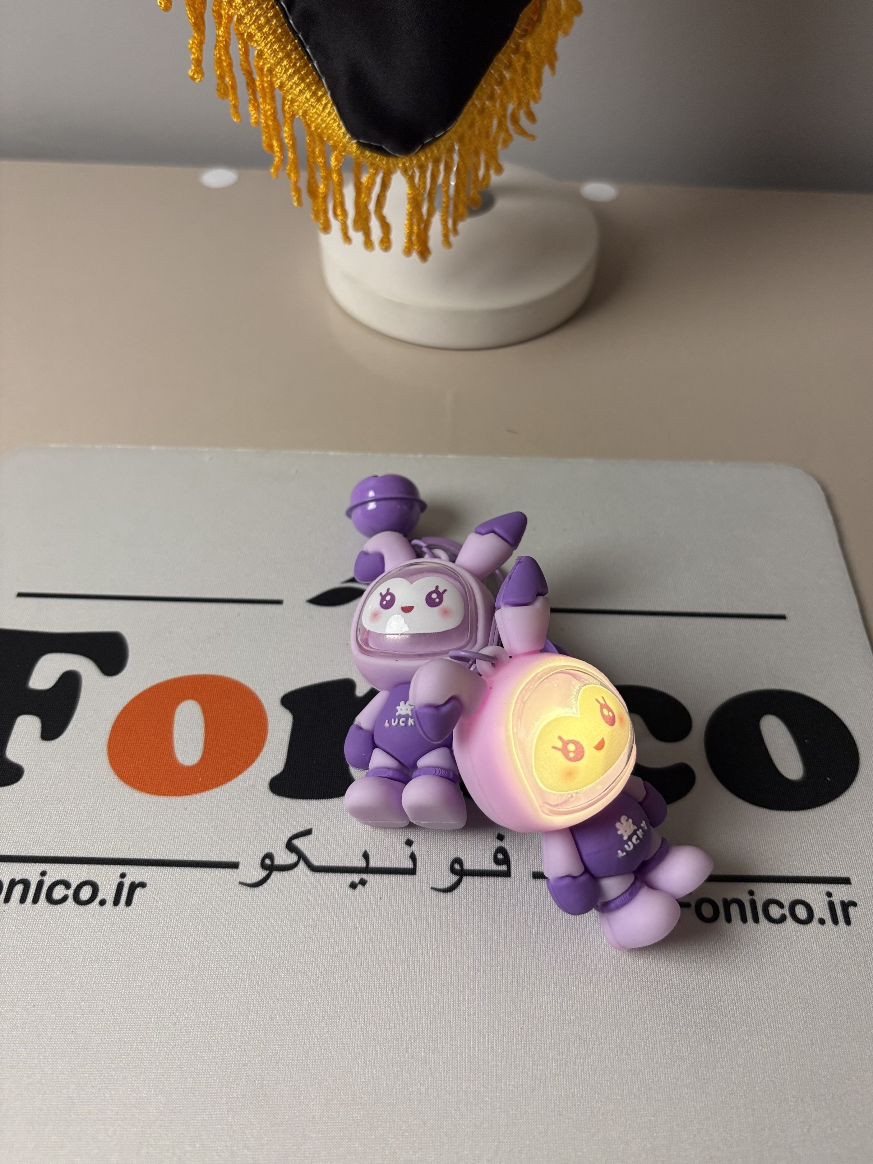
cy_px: 544
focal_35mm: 28
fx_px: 942
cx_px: 468
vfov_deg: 63.4
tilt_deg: -49.3
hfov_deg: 49.7
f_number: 1.6
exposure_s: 1/100
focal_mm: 5.96
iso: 125
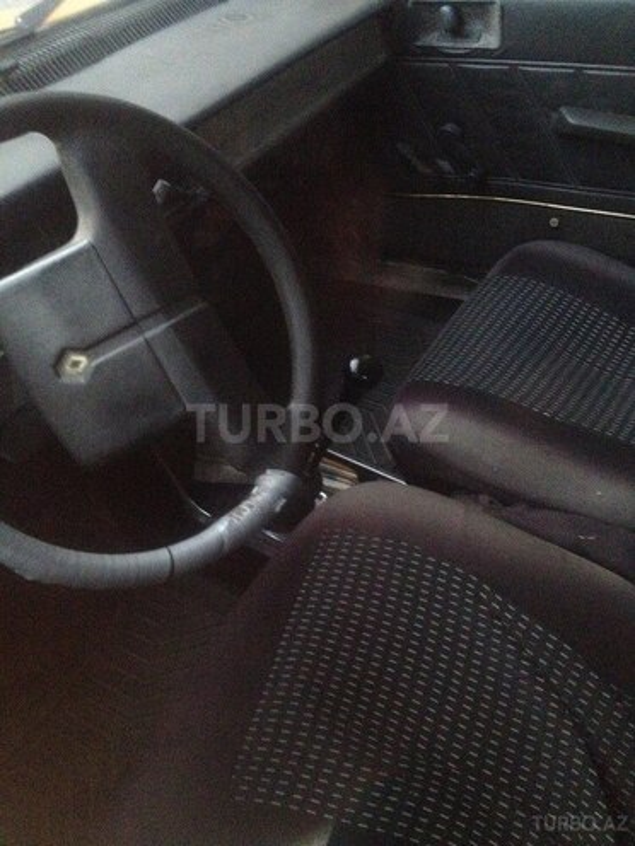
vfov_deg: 52.6
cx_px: 318
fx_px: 856
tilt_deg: -52.1
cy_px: 423
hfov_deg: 40.7
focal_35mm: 35
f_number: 2.4
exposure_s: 1/15
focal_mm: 4.28
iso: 800
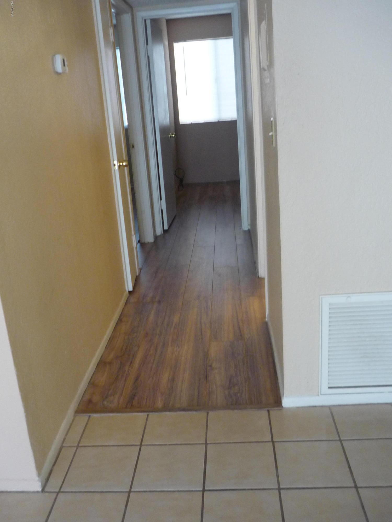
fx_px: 498
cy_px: 261
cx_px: 196
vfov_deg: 55.4
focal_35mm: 33
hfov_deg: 42.9
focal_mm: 5.5
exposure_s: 1/30
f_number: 2.8
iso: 250
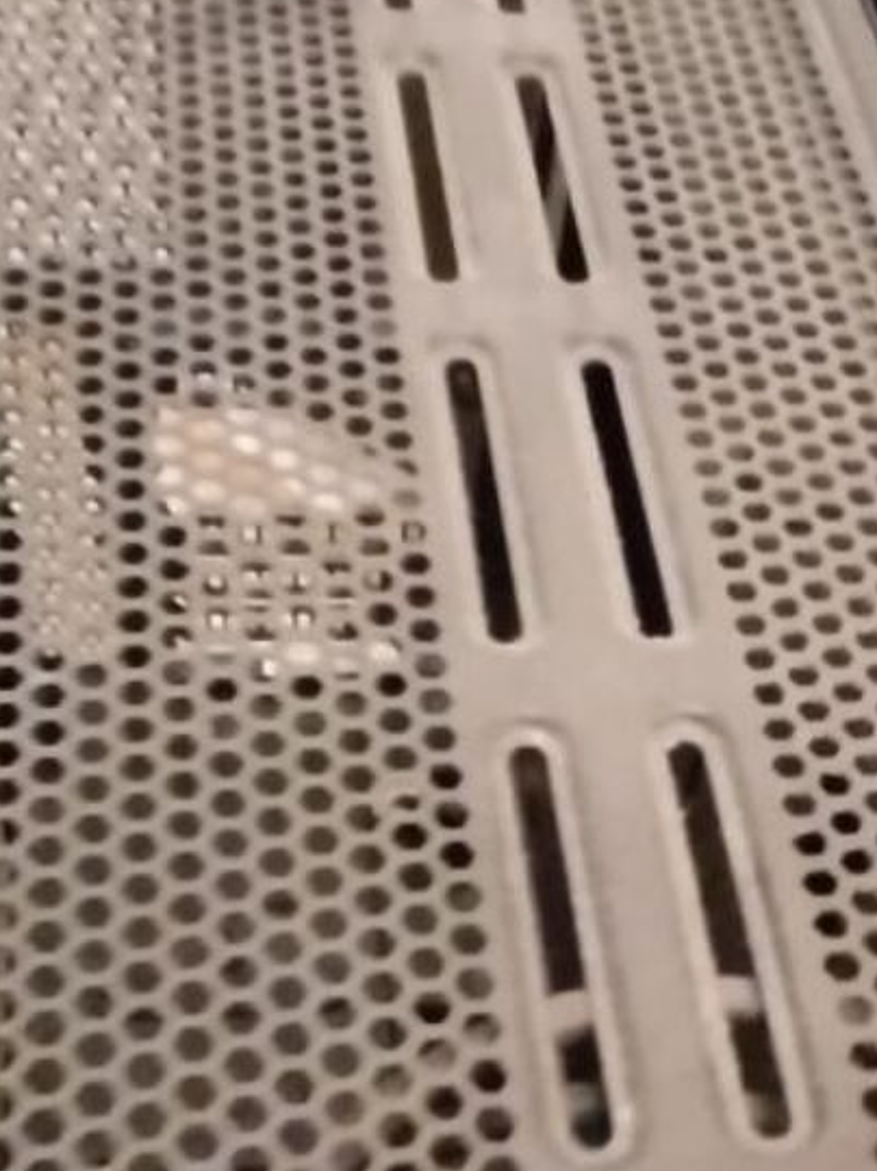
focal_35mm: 47
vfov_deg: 38.3
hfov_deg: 30.8
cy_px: 1000
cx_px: 488
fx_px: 1588
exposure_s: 1/10
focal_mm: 1.65
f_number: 2.2
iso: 2000
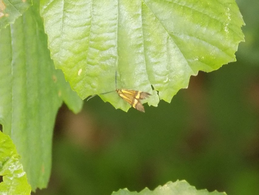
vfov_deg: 4.7
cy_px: 98
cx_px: 130
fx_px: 2372
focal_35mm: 317
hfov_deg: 6.2
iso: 400
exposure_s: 1/25
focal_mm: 56.4
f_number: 5.9
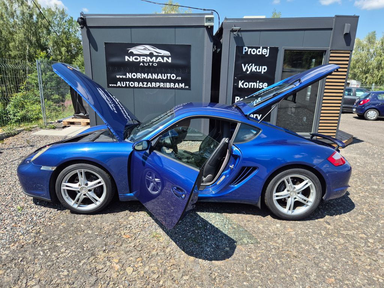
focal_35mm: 23
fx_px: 255
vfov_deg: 58.9
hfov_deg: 73.9
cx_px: 192
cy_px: 144
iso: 25
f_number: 1.8
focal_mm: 5.4
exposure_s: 1/1060
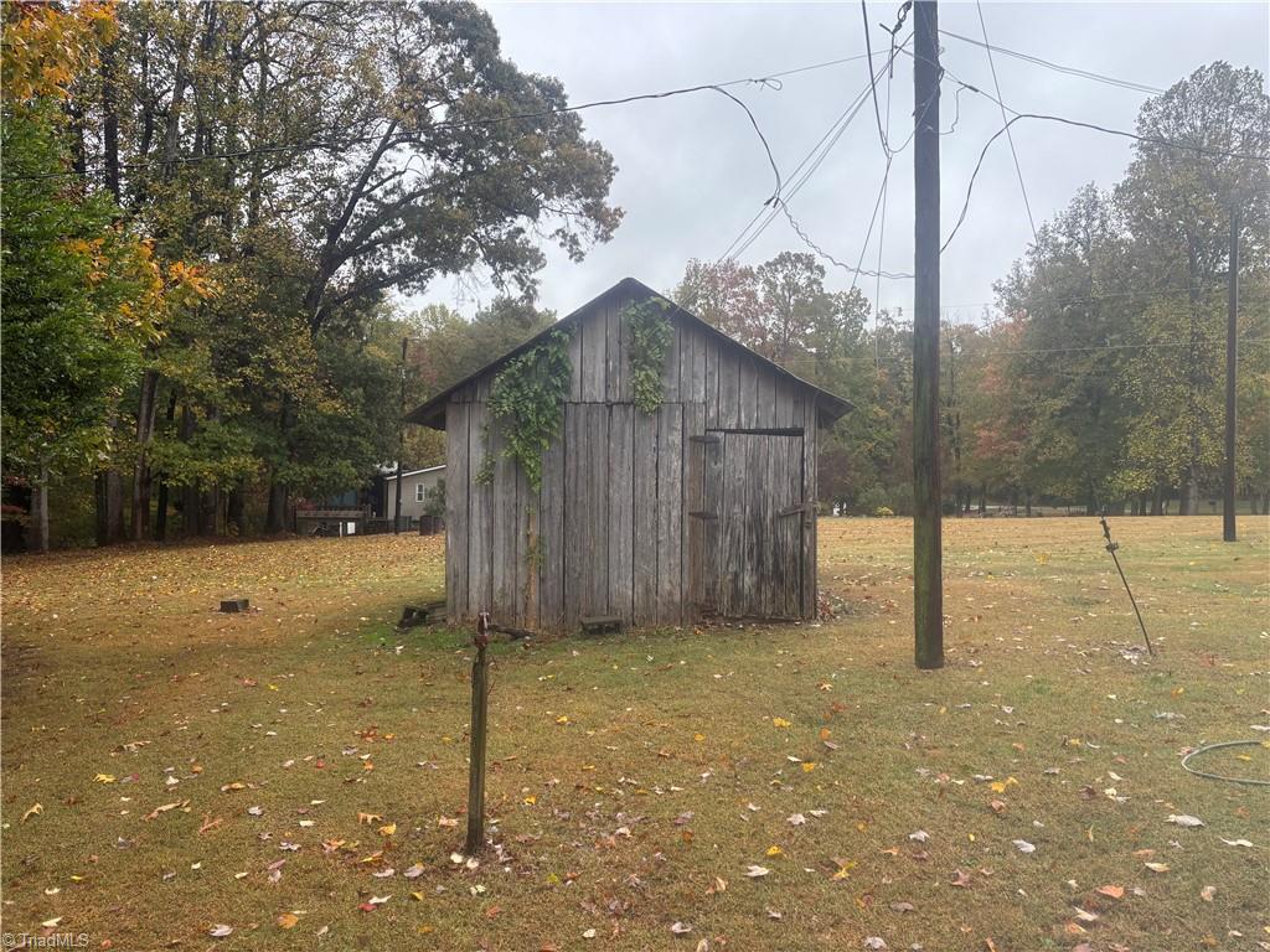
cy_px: 476
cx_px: 635
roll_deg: -1.2
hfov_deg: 67.3
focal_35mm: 26
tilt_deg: -1.0
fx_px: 954
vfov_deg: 53.1
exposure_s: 1/550
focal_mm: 5.96
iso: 50
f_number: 1.6
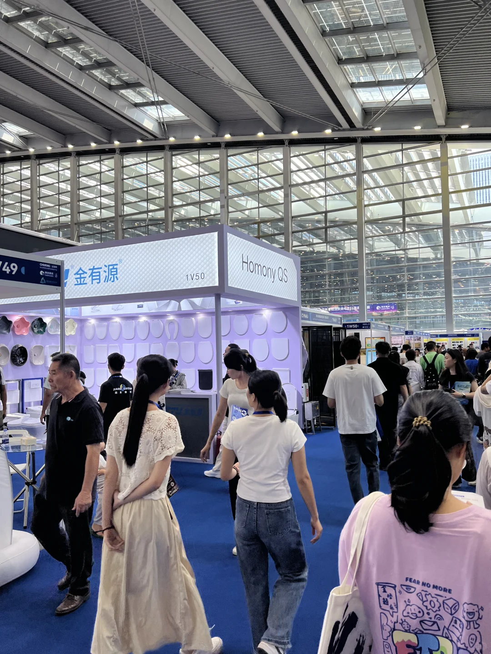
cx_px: 246
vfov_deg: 67.3
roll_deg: -0.3
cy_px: 327
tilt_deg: +2.9
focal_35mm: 26
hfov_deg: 53.1
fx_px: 492
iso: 32
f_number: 1.5
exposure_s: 1/134
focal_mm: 5.7
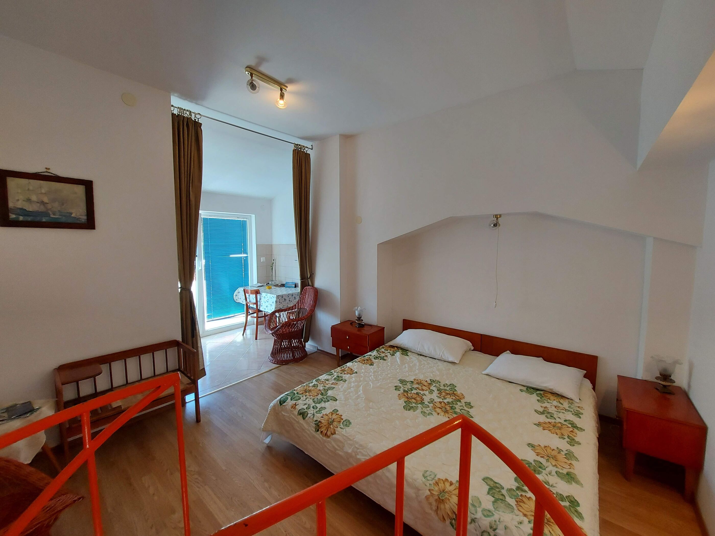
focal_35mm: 13
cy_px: 268
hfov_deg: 106.2
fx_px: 269
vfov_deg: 89.9
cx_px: 358
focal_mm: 1.74
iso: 80
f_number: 2.2
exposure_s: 1/50
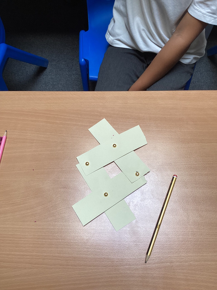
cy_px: 145
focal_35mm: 31
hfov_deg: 45.4
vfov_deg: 58.4
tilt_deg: -69.7
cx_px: 108
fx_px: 259
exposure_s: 1/100
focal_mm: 3.3
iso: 80
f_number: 2.4
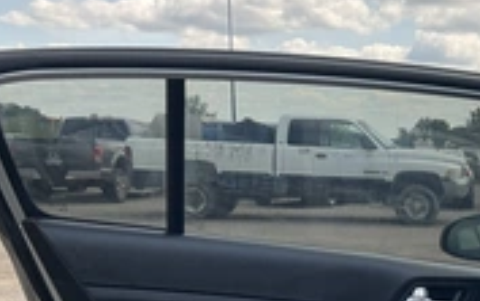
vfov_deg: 18.9
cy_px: 306
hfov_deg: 28.9
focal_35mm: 67
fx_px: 877
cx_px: 466
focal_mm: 3
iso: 25
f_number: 1.8
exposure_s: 1/519
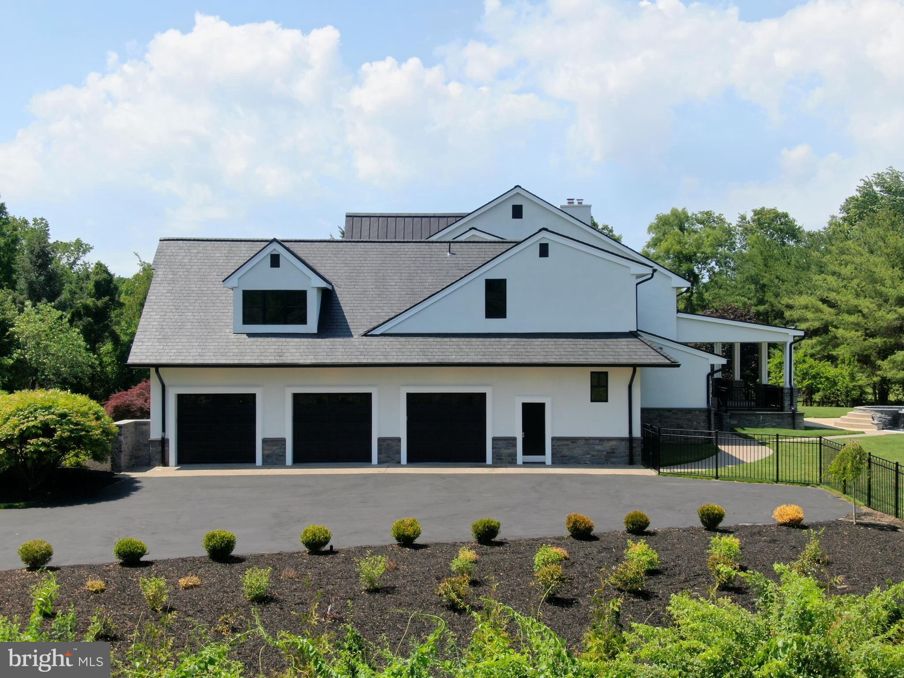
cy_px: 339
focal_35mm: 48
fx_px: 1254
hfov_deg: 39.7
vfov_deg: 30.3
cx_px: 452
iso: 100
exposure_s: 1/640
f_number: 3.8
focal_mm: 8.6
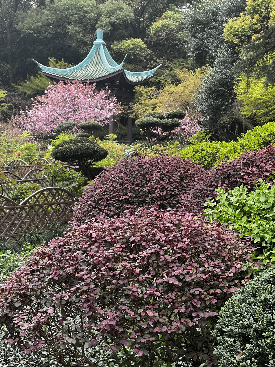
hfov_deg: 19.1
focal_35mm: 77
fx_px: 816
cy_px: 184
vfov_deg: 25.3
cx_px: 138
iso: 50
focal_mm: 9
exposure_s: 1/99
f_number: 2.8
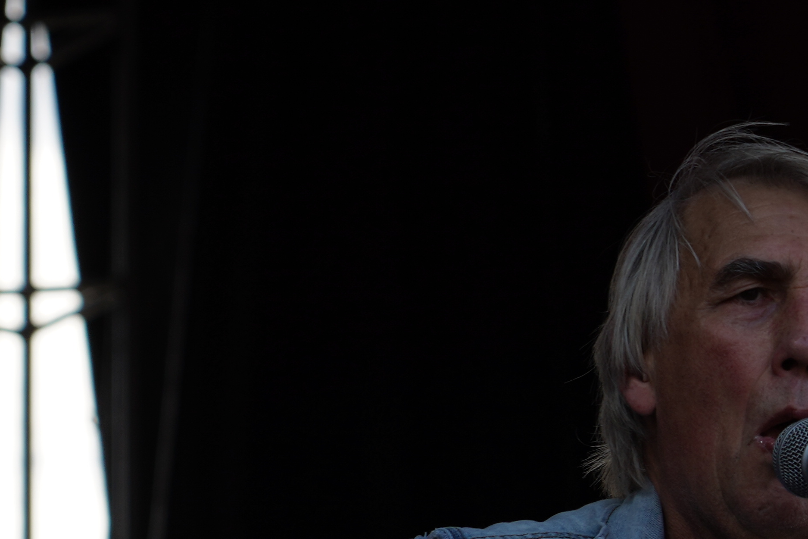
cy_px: 769
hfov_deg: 6.1
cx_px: 793
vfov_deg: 4.1
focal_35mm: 336
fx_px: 7541
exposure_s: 1/400
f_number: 5.6
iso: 100
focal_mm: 105
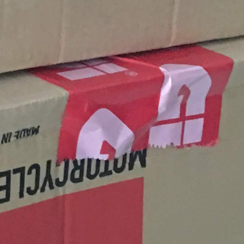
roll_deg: +1.5
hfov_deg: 10.7
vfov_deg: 10.9
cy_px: -164
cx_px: -202
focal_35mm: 152
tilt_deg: -10.6
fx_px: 1212
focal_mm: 4.15
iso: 125
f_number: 2.2
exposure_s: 1/4
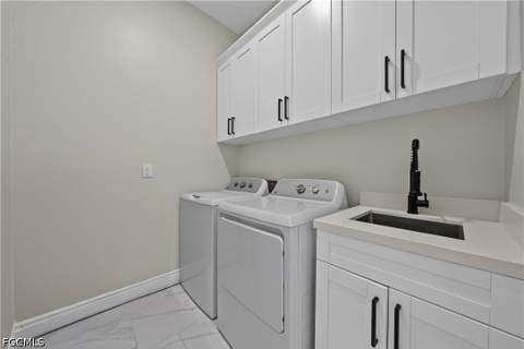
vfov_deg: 90.0
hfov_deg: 112.6
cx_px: 262
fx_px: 175
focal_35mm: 12
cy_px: 174
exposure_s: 1/1.25
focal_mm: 12
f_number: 9
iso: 200
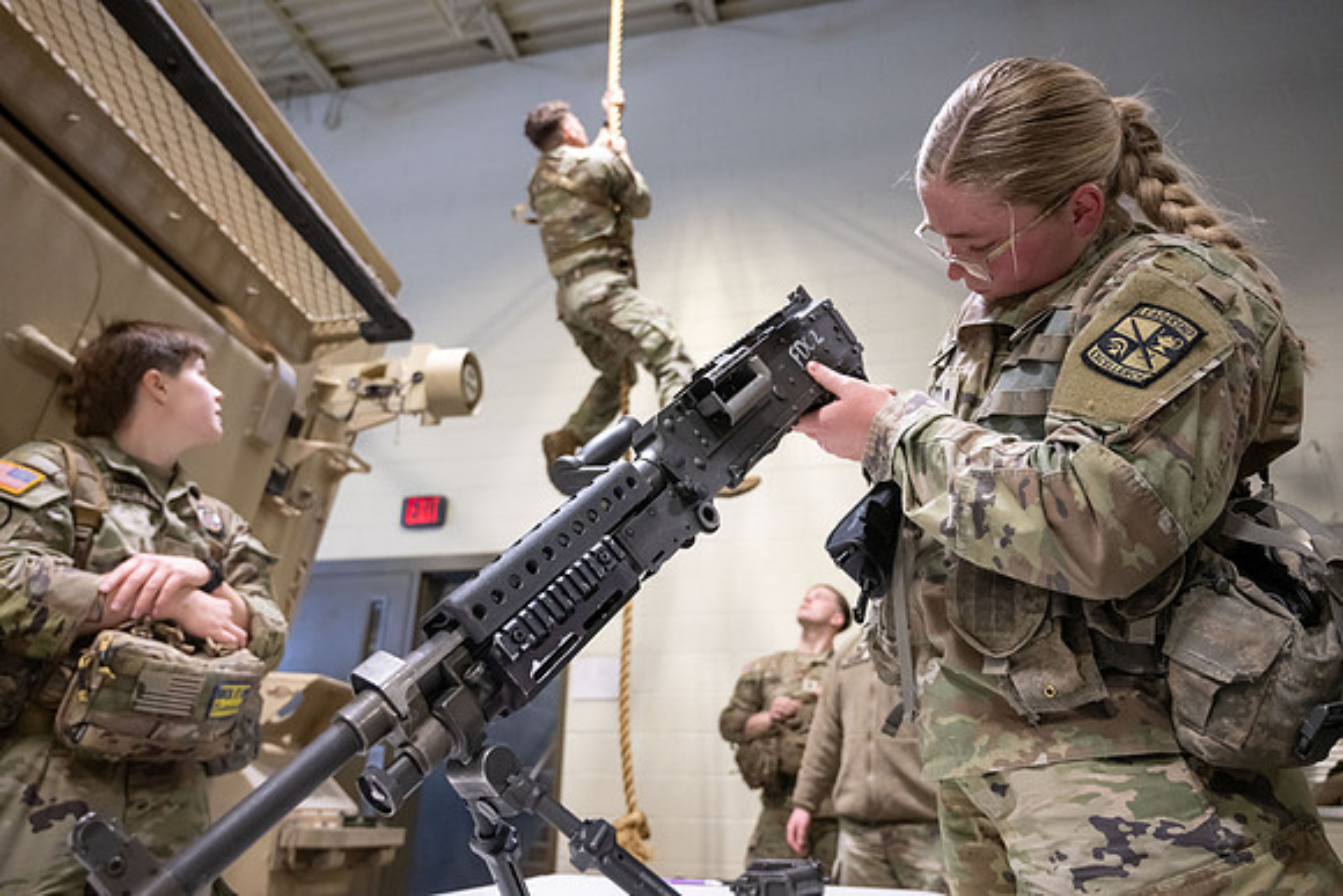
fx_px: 896
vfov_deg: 53.2
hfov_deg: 73.7
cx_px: 672
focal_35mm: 24
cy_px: 448
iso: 2500
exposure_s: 1/250
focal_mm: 24
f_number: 4
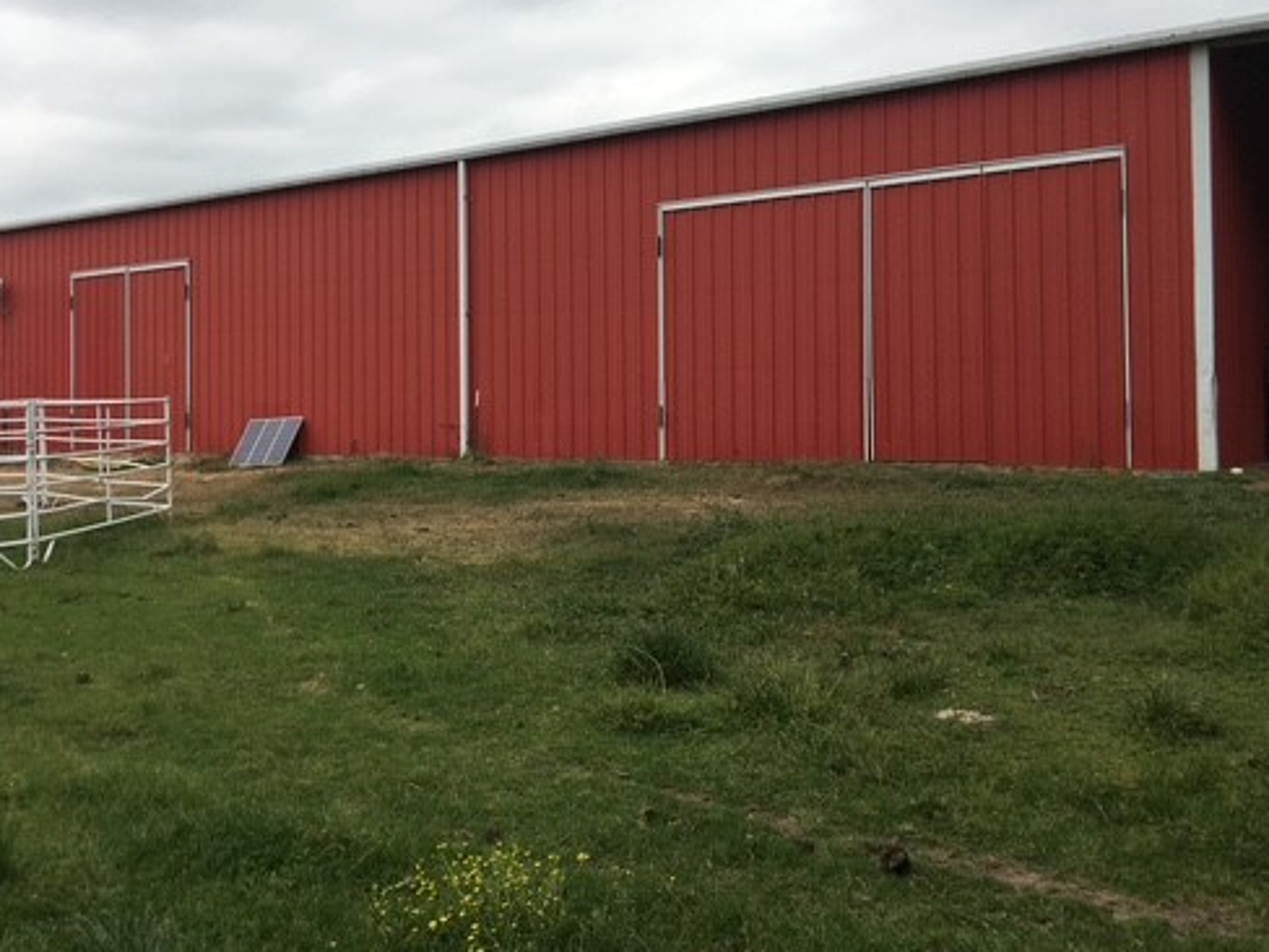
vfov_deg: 37.6
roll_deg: +0.6
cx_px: 473
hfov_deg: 48.5
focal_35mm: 38
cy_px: 398
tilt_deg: +1.6
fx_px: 1393
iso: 25
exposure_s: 1/509
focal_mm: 4.15
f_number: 2.2
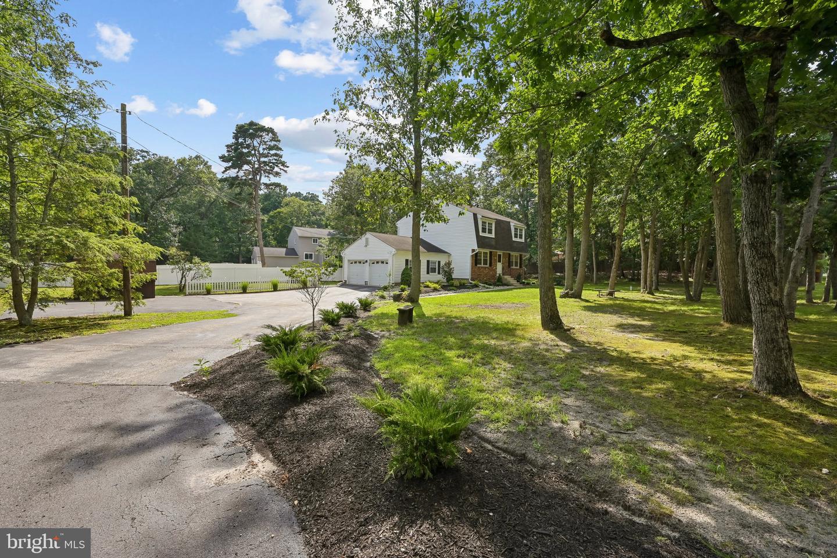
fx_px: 360
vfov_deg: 75.5
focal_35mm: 16
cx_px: 418
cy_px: 279
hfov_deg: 98.5
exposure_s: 1/320
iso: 400
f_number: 11
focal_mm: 15.5
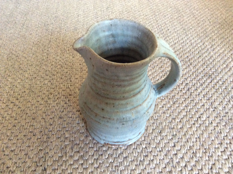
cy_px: 87
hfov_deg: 56.9
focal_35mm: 32
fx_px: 215
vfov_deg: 44.1
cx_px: 116
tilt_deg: -46.6
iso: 320
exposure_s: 1/25
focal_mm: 3.3
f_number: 2.4
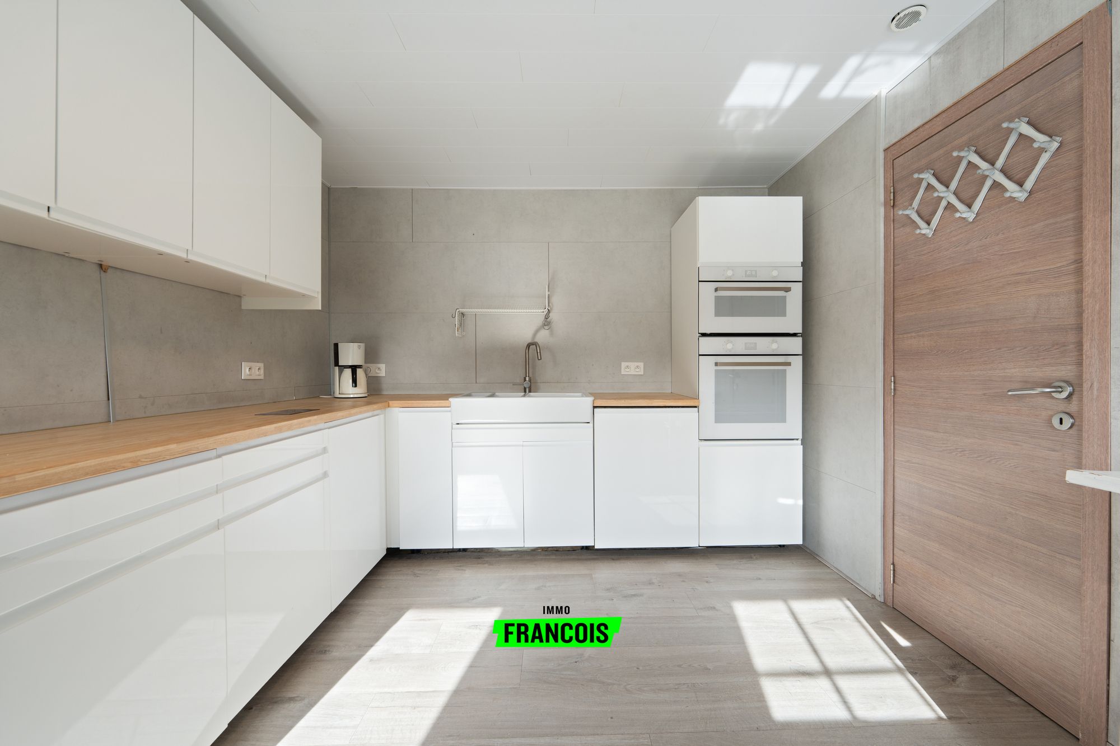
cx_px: 560
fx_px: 435
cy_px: 373
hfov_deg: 104.3
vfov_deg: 81.2
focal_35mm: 14
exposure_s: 1/20
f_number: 9
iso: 250
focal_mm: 14
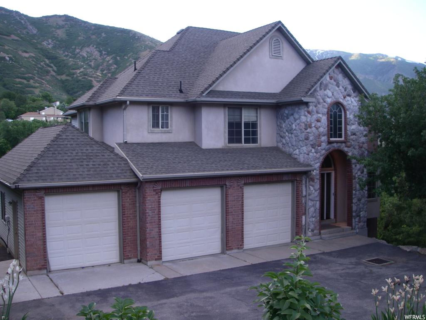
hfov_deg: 49.0
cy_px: 160
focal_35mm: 38
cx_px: 213
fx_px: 468
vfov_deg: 37.7
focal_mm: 6.3
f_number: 3.3
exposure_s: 1/80
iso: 80
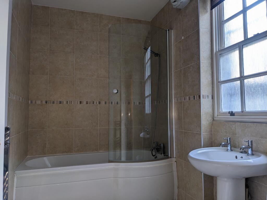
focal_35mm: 27
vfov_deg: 51.4
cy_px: 100
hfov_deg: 65.3
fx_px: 208
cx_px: 134
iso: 158
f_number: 1.73
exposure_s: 1/99.9
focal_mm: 4.38
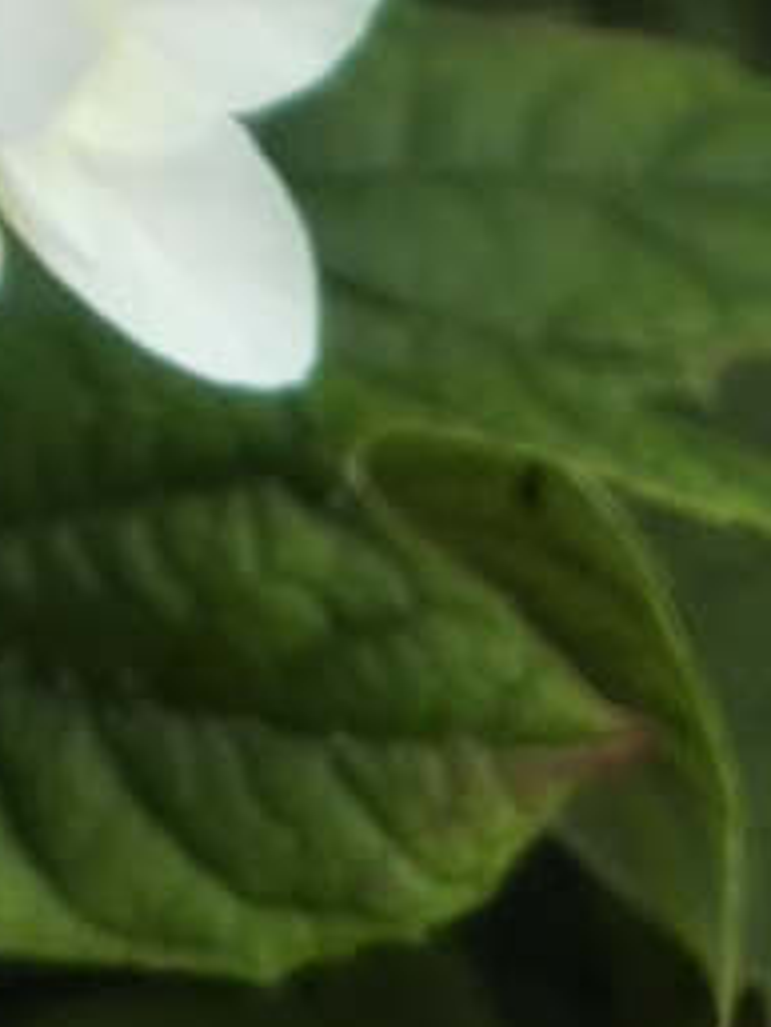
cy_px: -1123
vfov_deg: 12.2
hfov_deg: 9.7
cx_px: -915
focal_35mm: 140
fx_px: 4154
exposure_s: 1/229
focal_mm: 4
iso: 20
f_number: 2.2
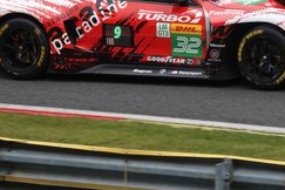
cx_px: 188
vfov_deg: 3.7
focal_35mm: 370
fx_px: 2929
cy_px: 33
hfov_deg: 5.6
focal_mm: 73.24
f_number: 4
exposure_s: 1/1000
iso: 200
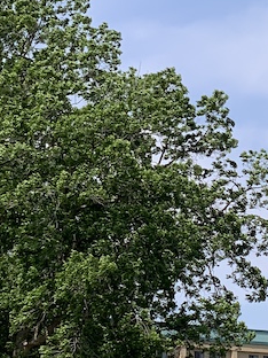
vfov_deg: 10.7
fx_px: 1837
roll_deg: +0.0
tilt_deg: -0.9
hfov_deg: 8.2
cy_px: 528
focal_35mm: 178
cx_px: 360
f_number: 2.4
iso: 16
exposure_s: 1/1497
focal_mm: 6
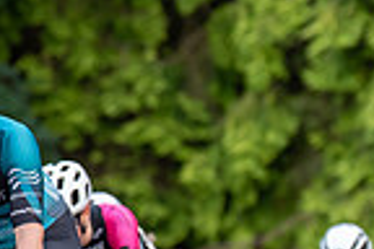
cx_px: 110
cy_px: 165
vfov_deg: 2.5
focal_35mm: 555
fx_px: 5765
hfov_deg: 3.7
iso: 640
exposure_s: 1/500
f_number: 2.8
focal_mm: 115
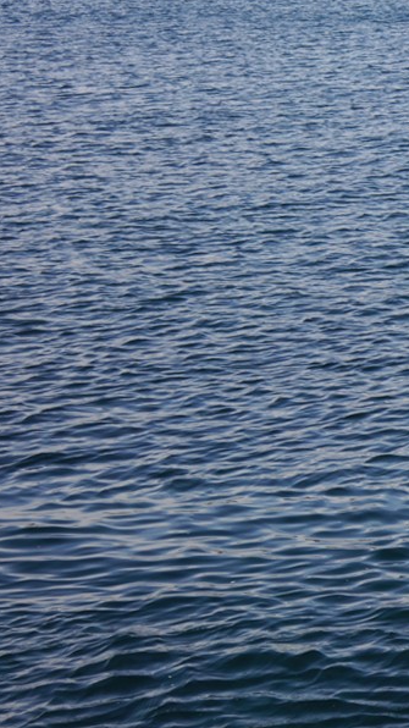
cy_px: 419
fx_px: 2373
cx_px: 1096
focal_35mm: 123
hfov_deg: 8.6
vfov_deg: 17.4
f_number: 14
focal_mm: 35
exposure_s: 1/100
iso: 200
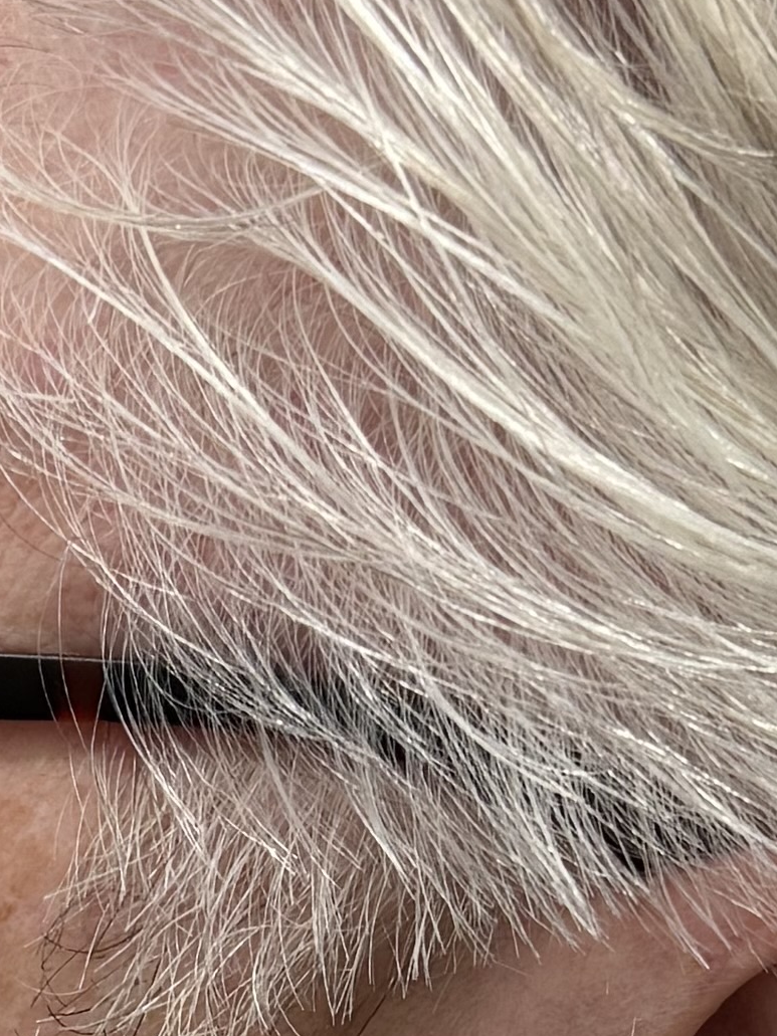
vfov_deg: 14.3
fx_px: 3981
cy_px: 1266
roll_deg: -0.4
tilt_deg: -17.2
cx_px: 535
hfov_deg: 11.1
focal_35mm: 133
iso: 160
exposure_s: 1/120
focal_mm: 6.76
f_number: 1.78
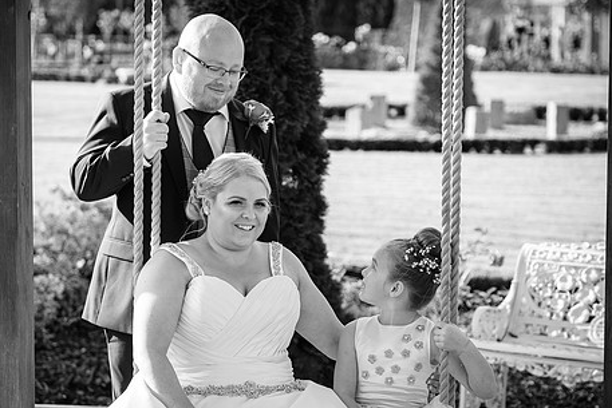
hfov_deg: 15.3
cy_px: 245
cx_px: 246
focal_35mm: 134
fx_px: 2279
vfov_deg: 10.2
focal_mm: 63.4
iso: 200
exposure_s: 1/500
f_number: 2.8
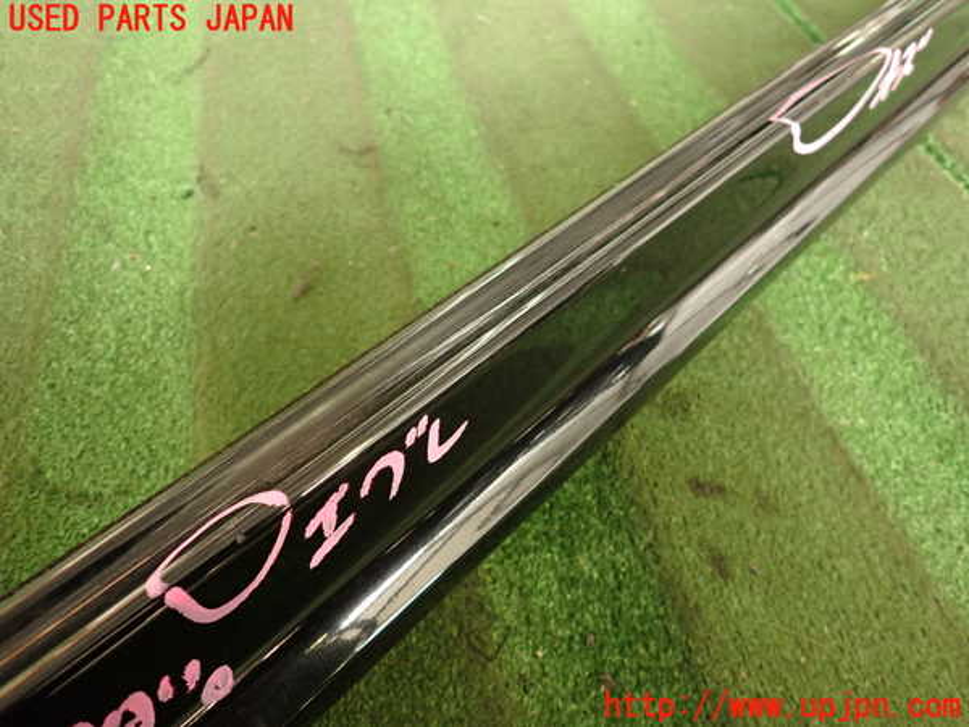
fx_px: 700
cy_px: 364
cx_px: 484
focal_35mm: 25
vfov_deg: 54.9
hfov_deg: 69.4
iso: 250
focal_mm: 4.5
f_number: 2
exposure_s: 1/30
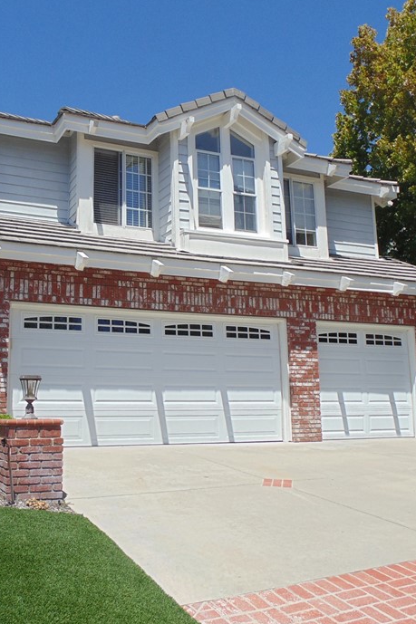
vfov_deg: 55.8
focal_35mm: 34
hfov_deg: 38.3
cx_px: 132
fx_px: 590
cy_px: 312
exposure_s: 1/125
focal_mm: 4
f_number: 9.7
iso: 80
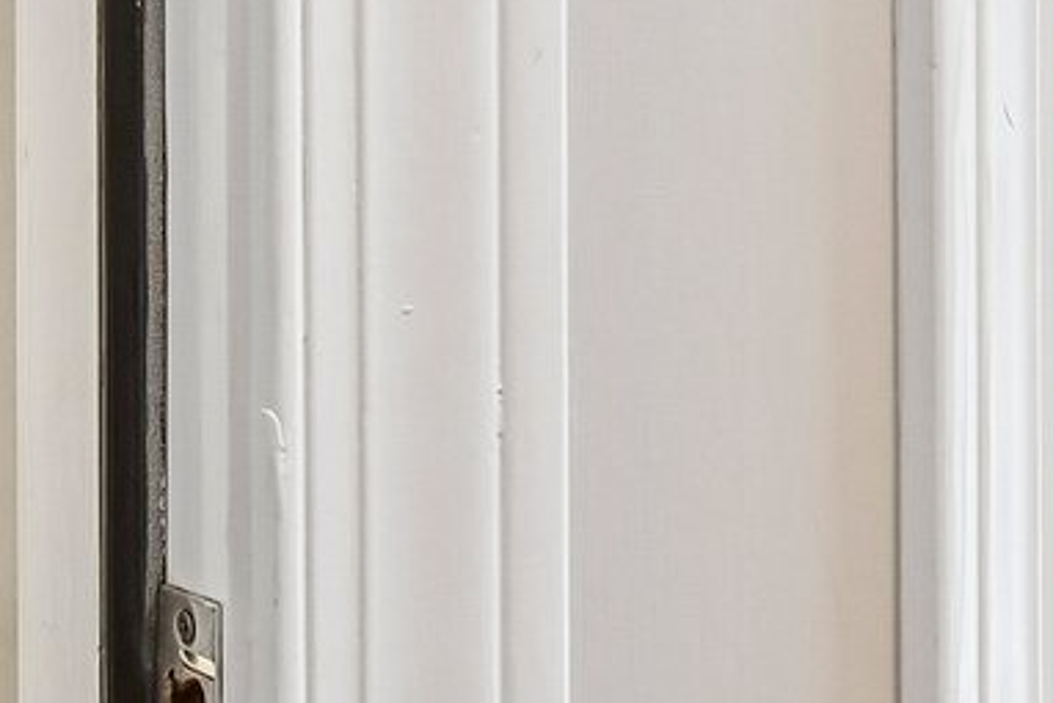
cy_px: 10
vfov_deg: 17.8
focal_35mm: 75
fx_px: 2194
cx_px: 1053
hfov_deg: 25.6
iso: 1250
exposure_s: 1/13
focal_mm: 14
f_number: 8
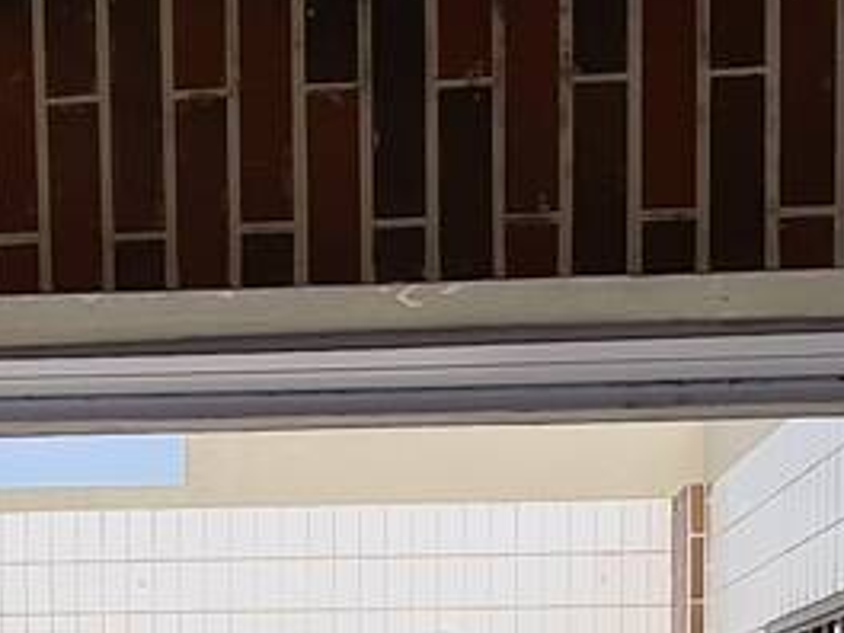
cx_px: 90
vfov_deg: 18.5
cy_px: 934
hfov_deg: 26.5
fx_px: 1731
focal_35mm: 71
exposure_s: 1/1572
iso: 50
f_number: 2.2
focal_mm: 2.2
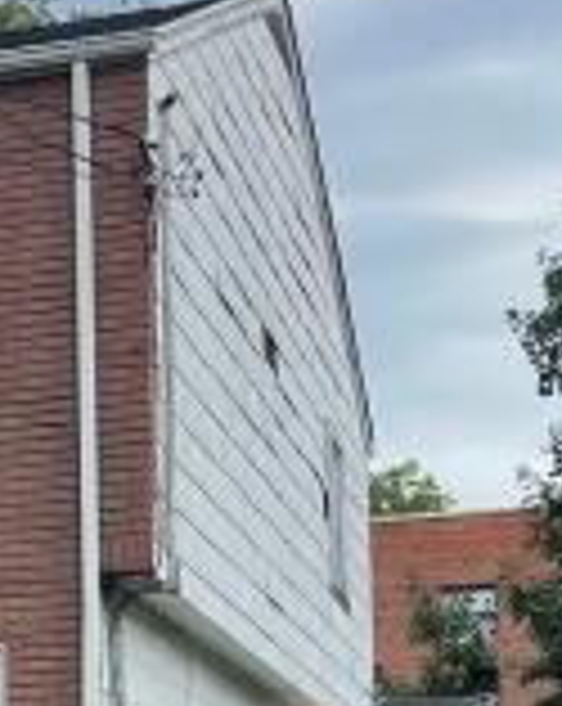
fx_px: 2335
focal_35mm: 112
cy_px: 715
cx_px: -292
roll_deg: -0.7
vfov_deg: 16.8
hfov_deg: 13.0
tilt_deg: +5.0
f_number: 1.6
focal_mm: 5.1
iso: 32
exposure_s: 1/1597
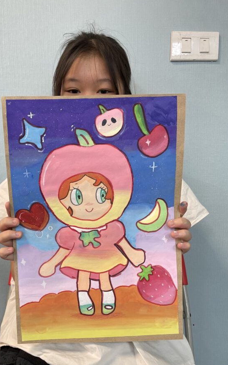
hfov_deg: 41.6
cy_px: 204
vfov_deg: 62.7
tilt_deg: -9.0
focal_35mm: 30
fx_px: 298
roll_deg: +0.2
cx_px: 90
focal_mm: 5.1
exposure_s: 1/100
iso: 100
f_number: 1.6
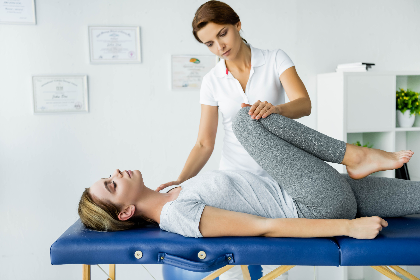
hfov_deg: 39.6
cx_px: 210
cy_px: 140
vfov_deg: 27.0
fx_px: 584
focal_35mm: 50
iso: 640
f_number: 3.5
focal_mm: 50
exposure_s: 1/160
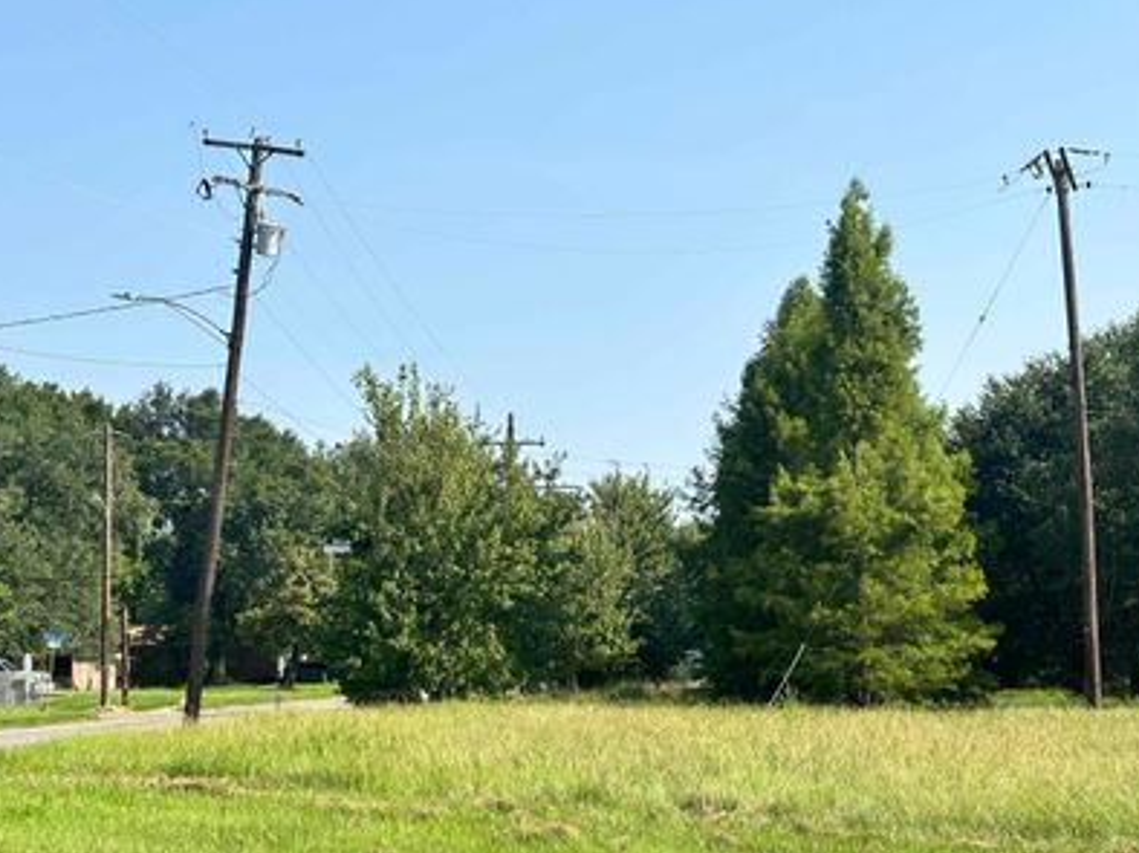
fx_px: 2170
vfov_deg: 22.2
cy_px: 473
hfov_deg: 29.4
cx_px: 610
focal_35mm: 66
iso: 40
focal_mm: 5.96
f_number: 1.6
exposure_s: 1/2451
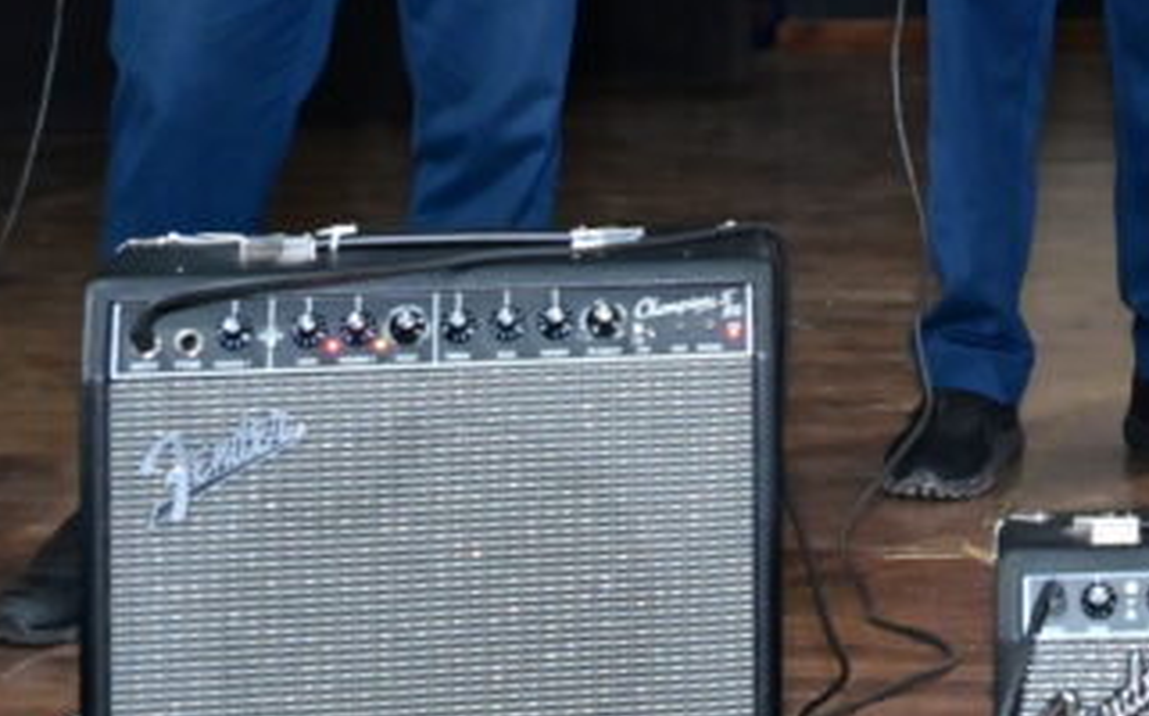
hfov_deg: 15.6
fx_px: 3973
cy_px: -310
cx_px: 1514
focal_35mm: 127
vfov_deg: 10.0
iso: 2000
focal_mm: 39
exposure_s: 1/100
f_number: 4
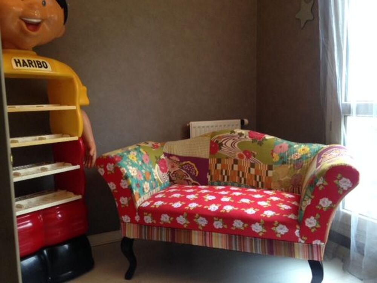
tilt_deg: -7.3
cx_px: 188
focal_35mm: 33
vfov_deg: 42.9
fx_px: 359
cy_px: 142
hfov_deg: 55.4
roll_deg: +1.1
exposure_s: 1/20
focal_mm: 4.12
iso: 160
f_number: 2.4
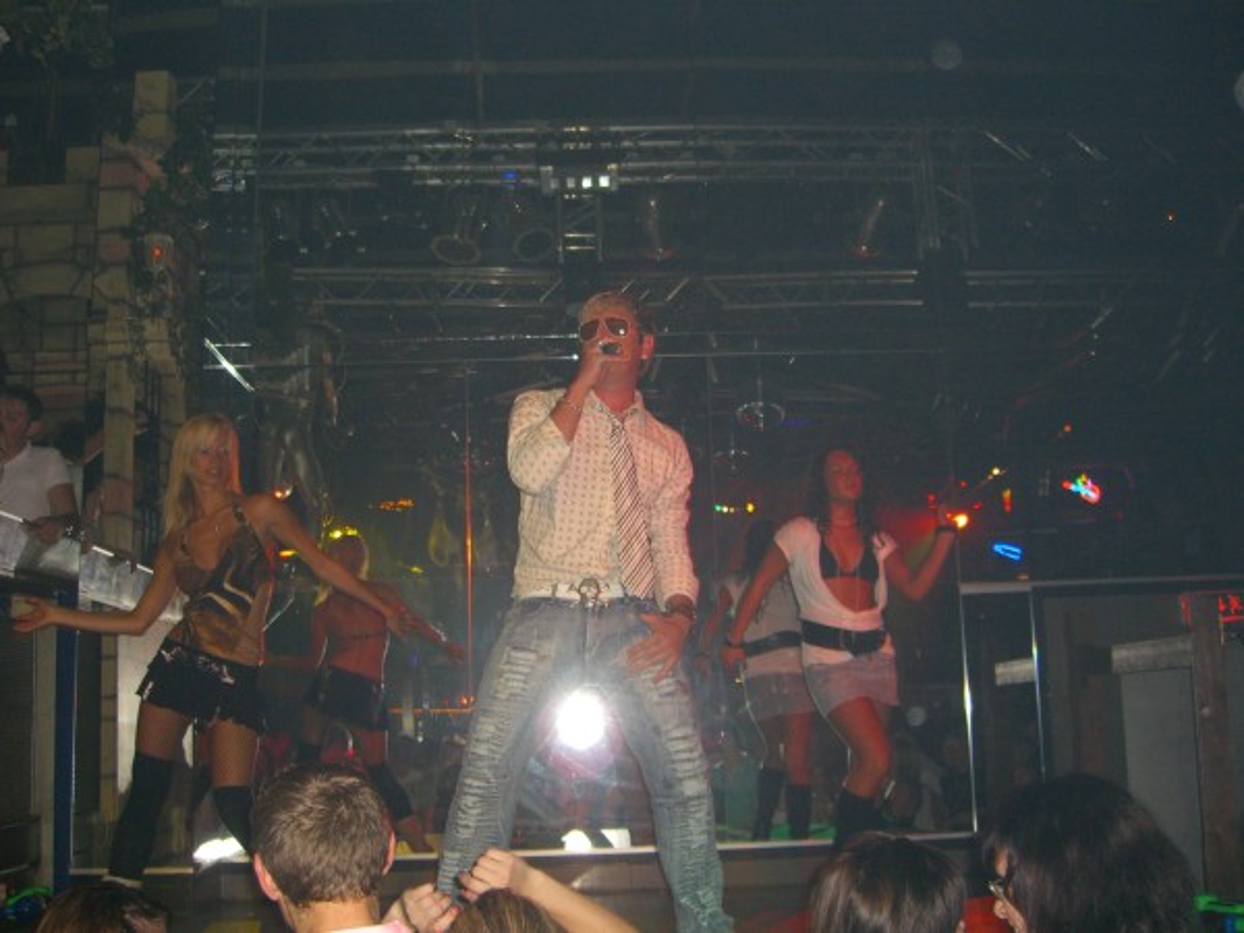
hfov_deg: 49.0
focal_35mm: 38
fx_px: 1366
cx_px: 622
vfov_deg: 37.7
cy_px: 466
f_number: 2.8
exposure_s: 1/60
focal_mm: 7.9
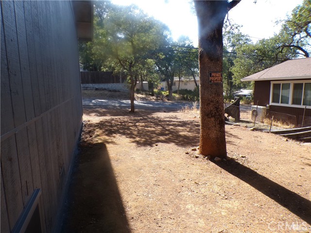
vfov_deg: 56.8
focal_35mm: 24
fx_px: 216
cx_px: 156
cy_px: 116
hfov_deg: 71.6
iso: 100
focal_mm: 4.3
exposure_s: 1/160
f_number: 4.4
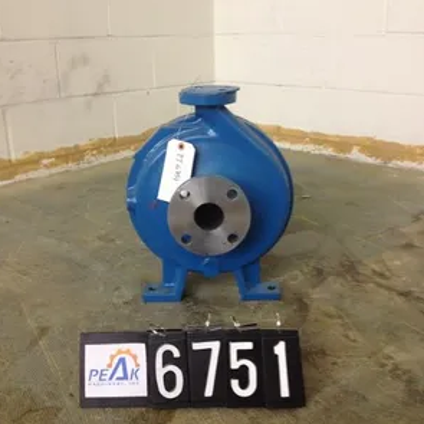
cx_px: 213
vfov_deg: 40.0
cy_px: 195
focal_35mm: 42
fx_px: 582
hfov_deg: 40.0
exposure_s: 1/20
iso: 125
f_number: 2.4
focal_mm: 4.28
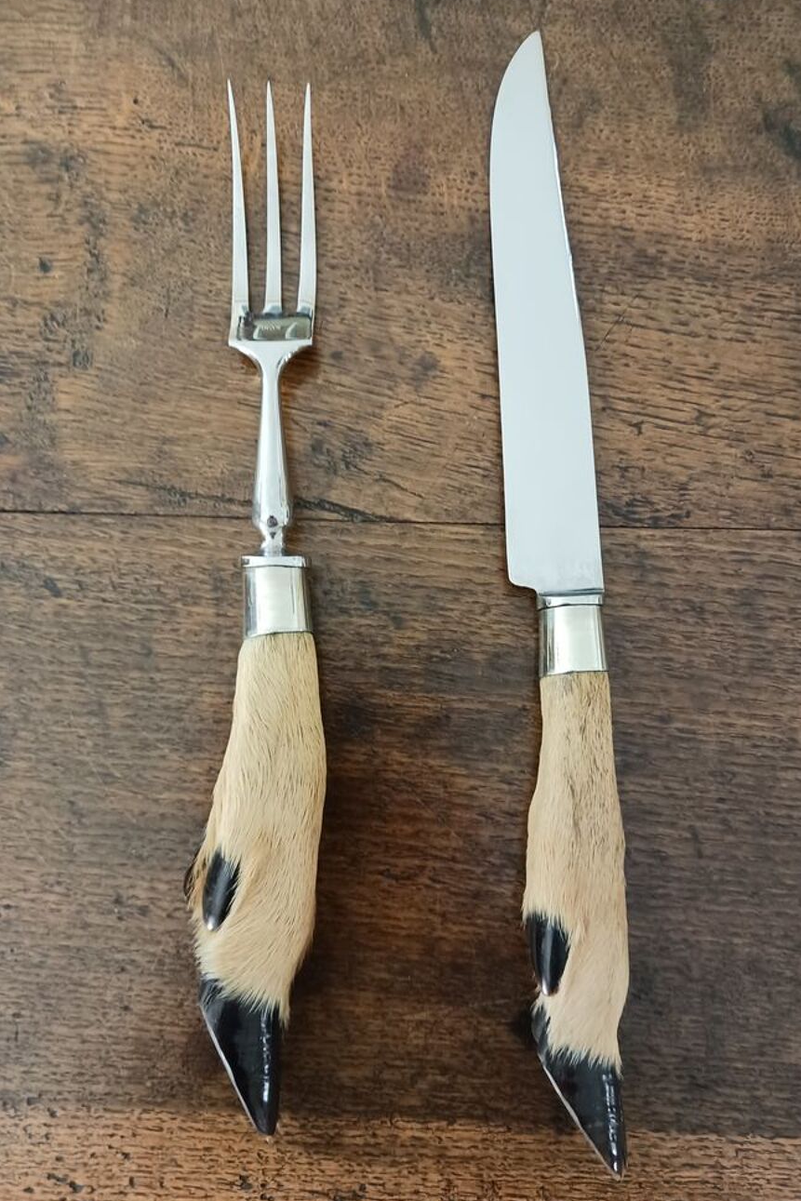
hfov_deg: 44.8
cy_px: 614
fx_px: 968
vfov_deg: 63.6
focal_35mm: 29
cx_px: 464
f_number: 1.8
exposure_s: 1/25
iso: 250
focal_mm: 4
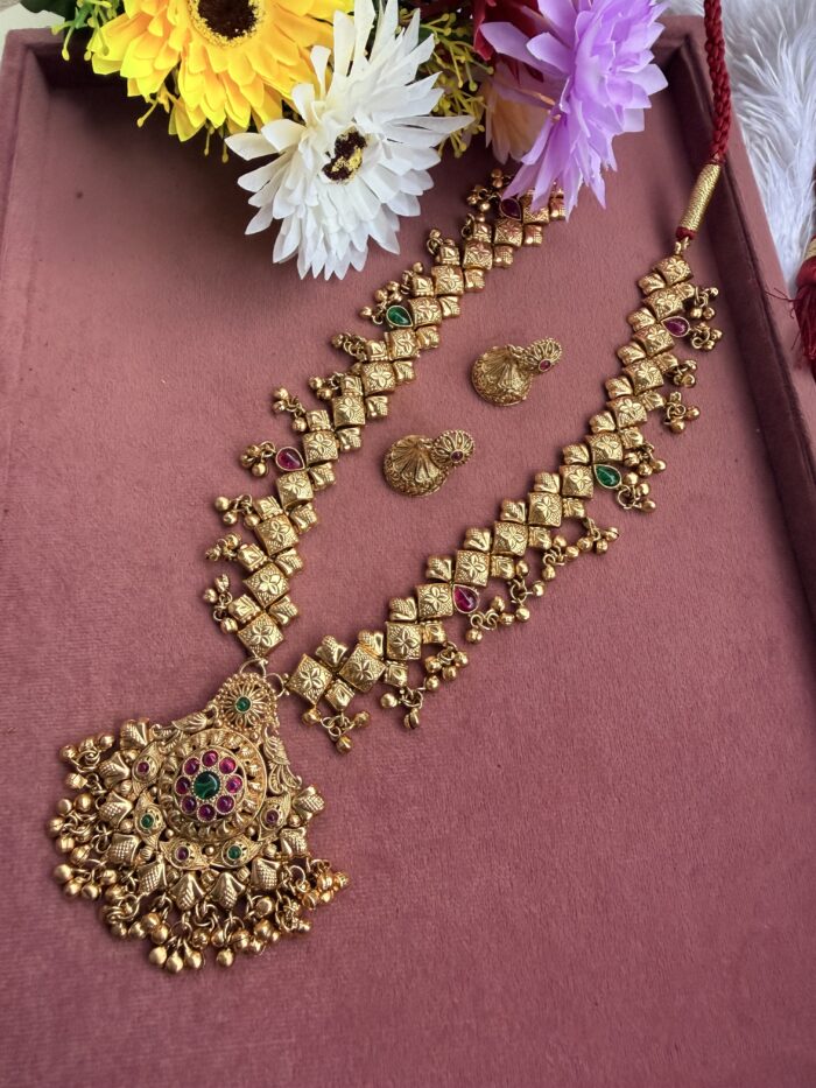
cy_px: 544
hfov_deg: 56.8
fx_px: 754
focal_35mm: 24
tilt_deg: -69.5
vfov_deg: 71.6
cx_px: 408
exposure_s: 1/121
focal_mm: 2.22
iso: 320
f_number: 2.2
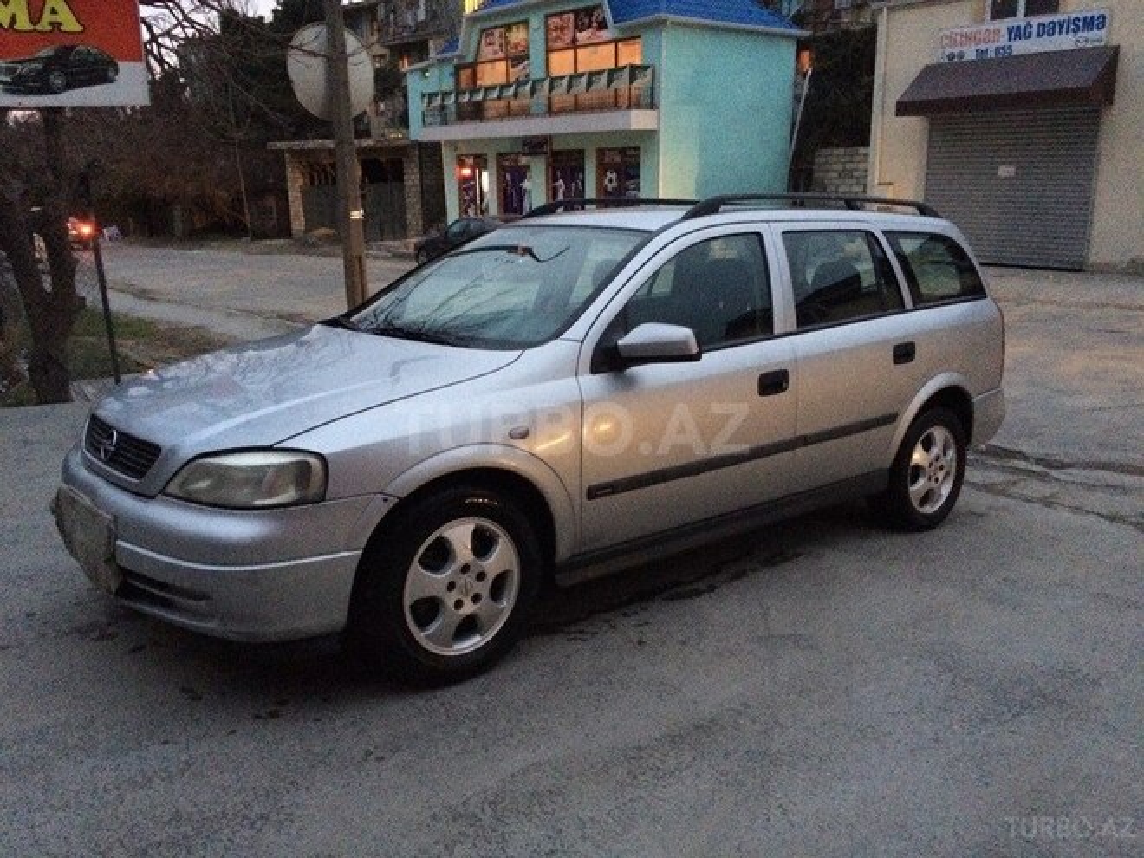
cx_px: 572
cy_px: 429
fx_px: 958
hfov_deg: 61.7
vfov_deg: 48.2
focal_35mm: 29
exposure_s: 1/17
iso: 400
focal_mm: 4.15
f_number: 2.2
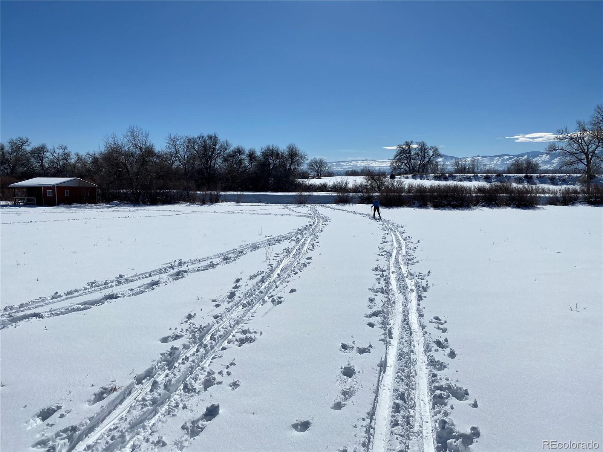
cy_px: 226
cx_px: 302
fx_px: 453
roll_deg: -0.2
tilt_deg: -6.8
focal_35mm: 26
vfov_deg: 53.1
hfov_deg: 67.3
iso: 40
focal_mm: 4.25
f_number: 1.8
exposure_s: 1/19231
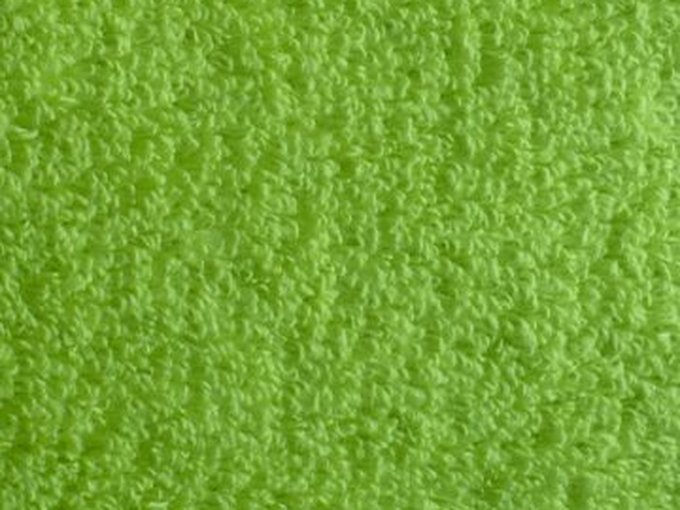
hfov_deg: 24.6
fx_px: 1552
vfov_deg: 18.3
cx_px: 227
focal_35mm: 79
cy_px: 19
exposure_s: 1/30
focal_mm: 6.1
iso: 125
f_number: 2.8
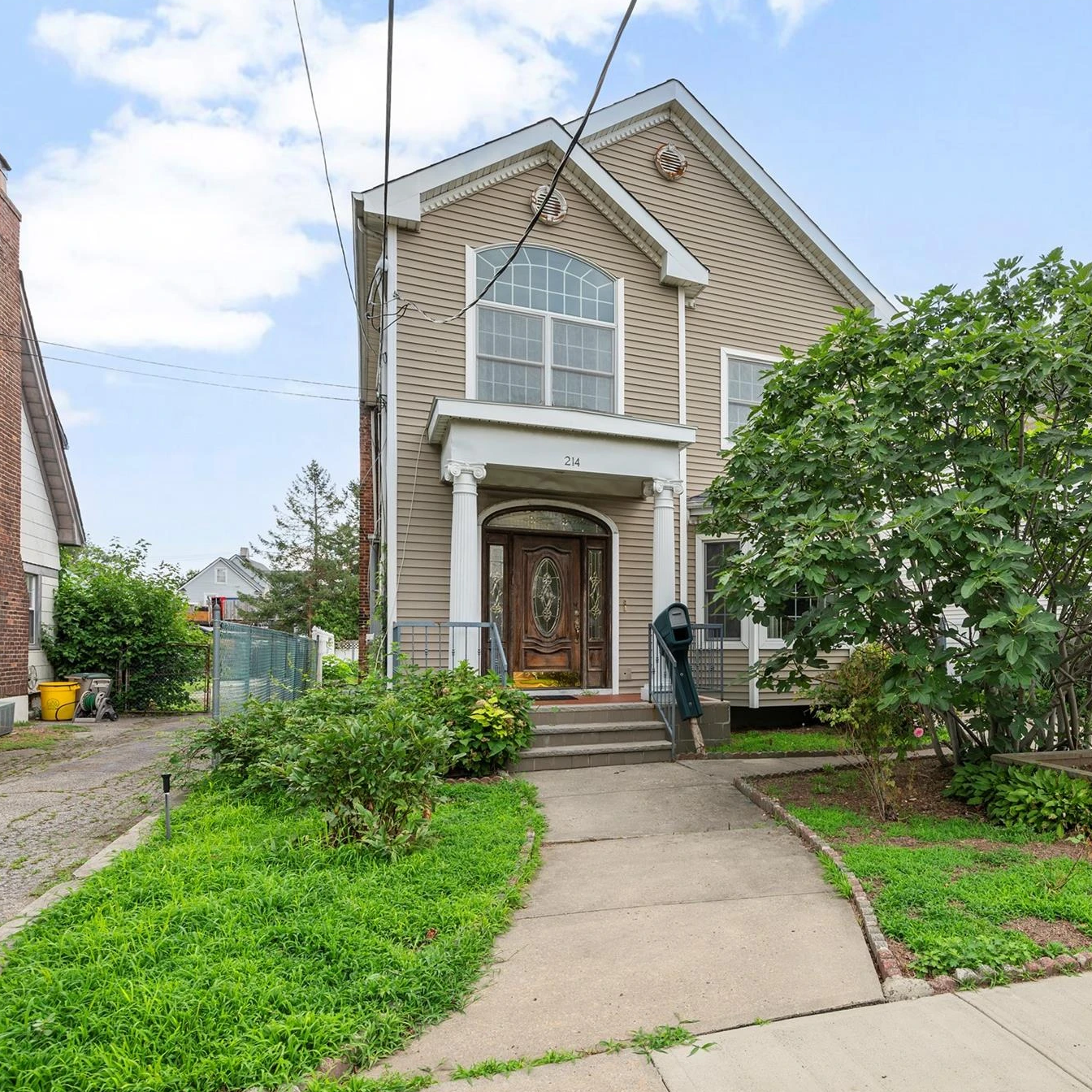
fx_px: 785
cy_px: 544
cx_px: 730
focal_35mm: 22
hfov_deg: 67.7
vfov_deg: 69.6
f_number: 8
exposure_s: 1/50
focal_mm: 17
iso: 100
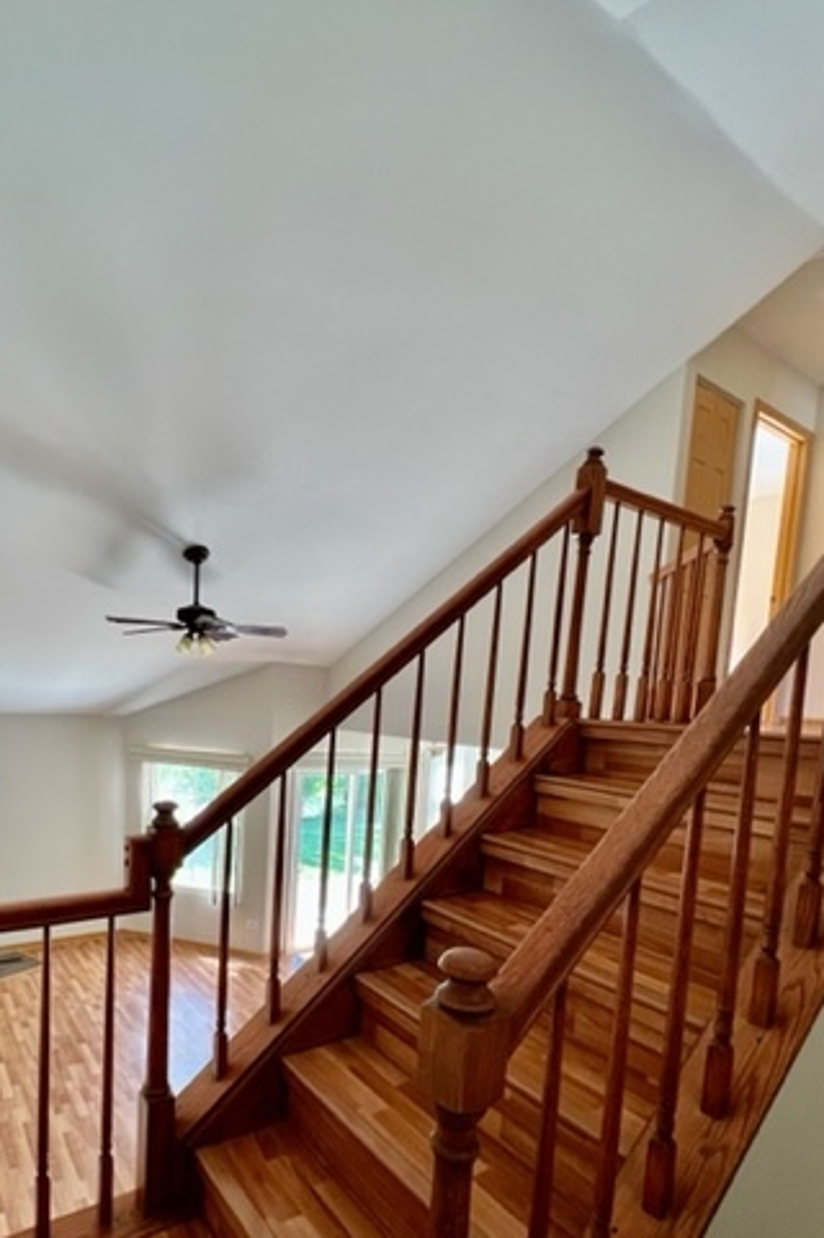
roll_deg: -2.6
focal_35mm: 18
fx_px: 619
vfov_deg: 88.5
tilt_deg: -5.3
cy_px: 764
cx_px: 309
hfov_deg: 66.3
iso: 125
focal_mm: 1.57
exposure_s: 1/99
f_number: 1.8
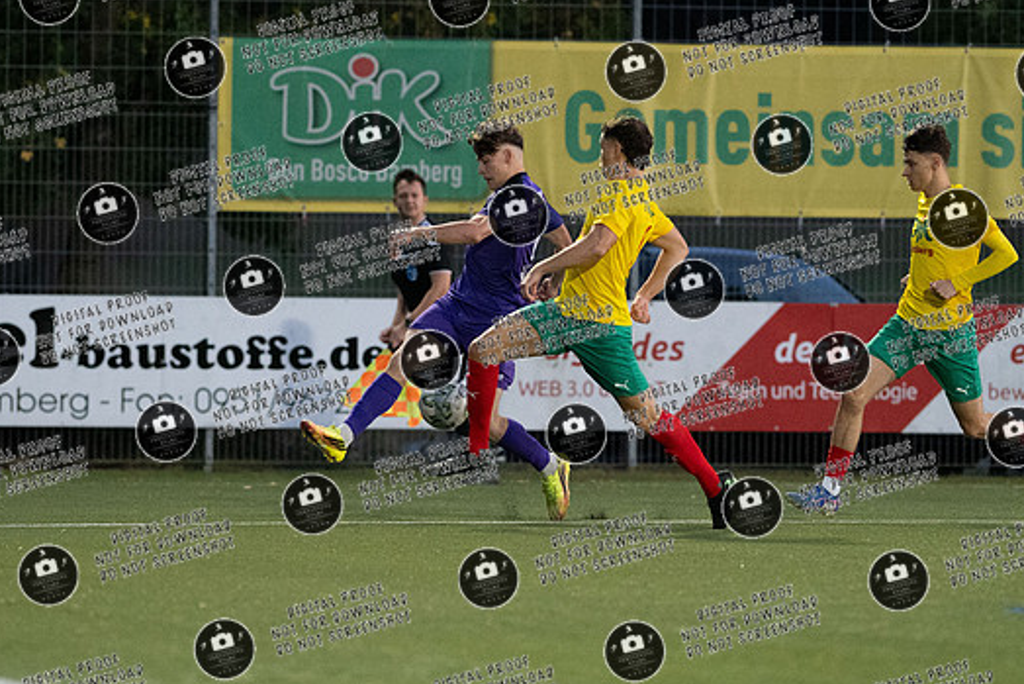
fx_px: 12661
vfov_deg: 3.1
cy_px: 278
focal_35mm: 445
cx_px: 480
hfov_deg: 4.6
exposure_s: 1/1250
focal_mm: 300
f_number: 3.5
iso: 8000
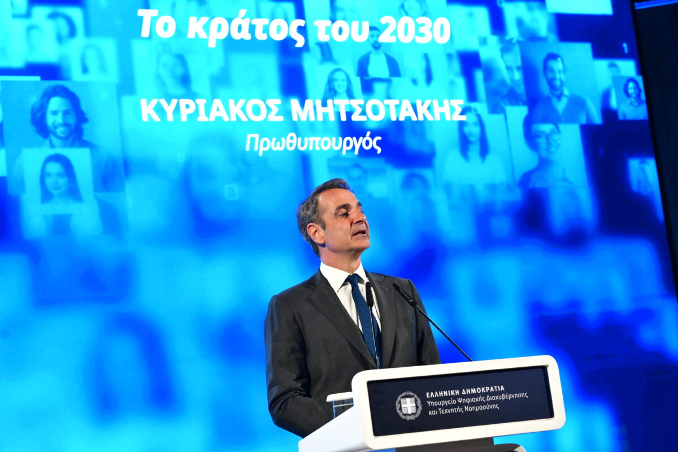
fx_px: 1394
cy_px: 226
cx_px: 339
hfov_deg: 27.3
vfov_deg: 18.4
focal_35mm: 74
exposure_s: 1/320
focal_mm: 74
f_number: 5.6
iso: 8000
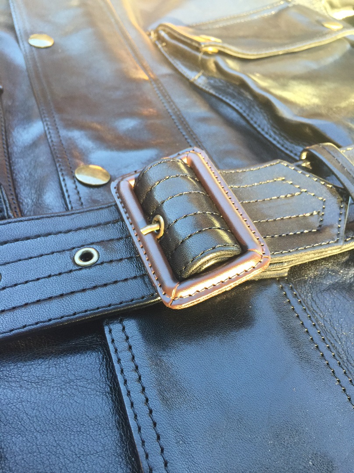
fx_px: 396
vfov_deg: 61.7
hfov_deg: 48.2
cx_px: 177
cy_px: 236
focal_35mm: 29
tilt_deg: -45.4
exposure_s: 1/30
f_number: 2.2
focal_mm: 4.15
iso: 50
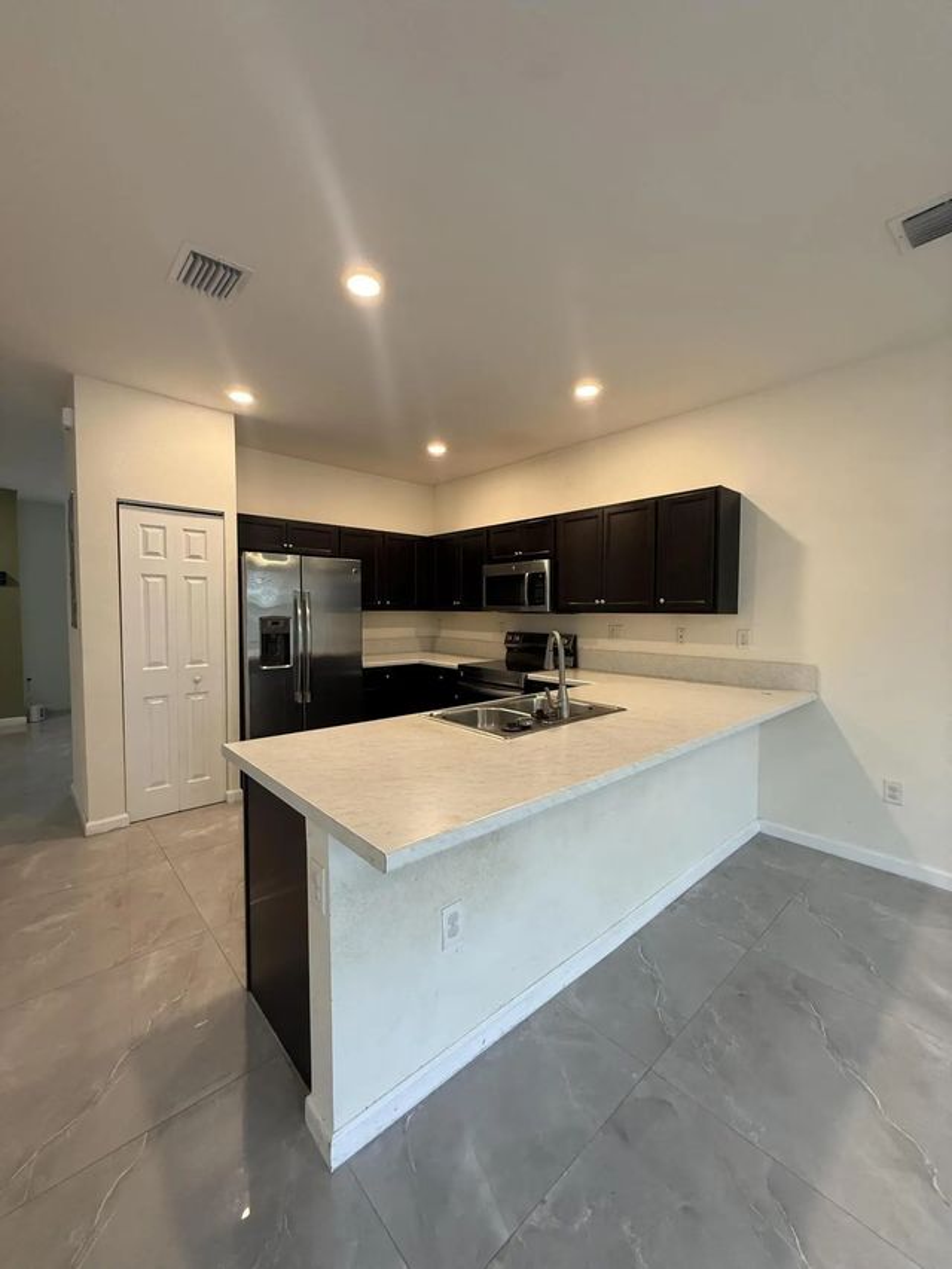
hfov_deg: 85.7
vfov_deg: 102.1
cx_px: 476
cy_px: 634
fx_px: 513
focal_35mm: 14
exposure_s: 1/60
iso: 250
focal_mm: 2.22
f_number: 2.2
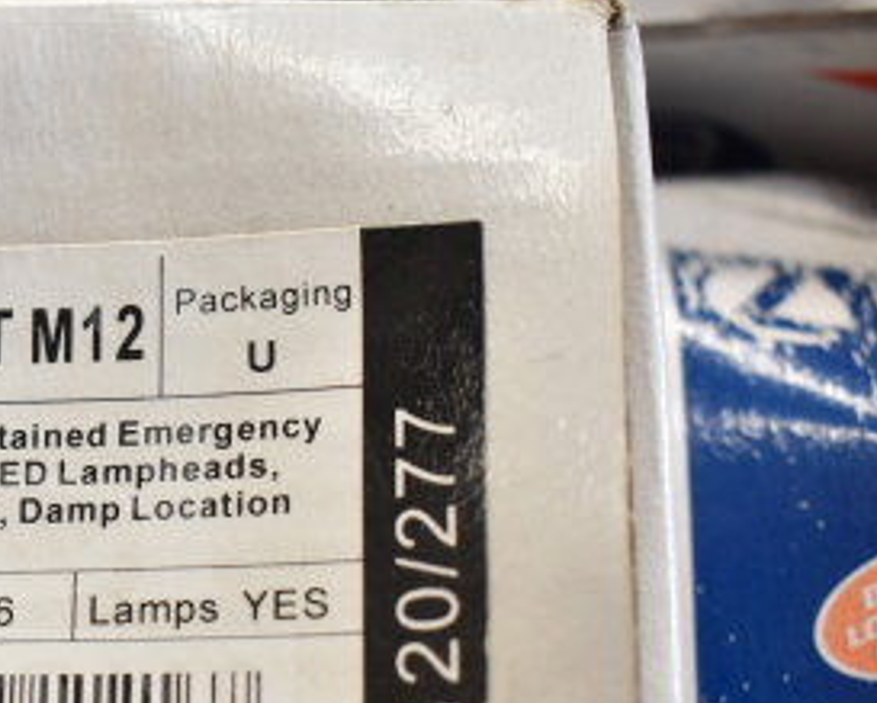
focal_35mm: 88
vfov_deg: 17.4
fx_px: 2287
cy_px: 528
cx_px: -67
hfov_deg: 20.8
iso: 720
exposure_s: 1/50
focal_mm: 28
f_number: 4.2
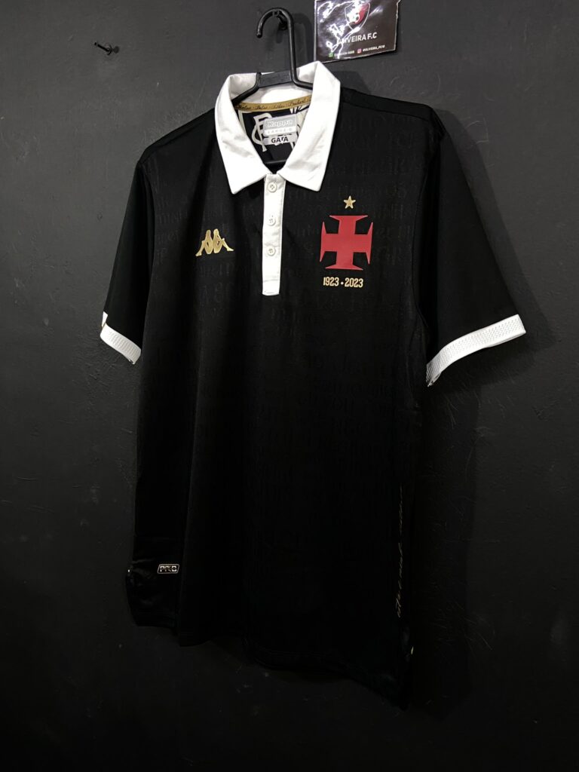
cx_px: 290
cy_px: 386
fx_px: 580
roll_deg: -0.6
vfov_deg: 67.3
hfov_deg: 53.1
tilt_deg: -4.7
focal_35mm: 26
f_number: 1.8
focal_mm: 4.25
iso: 400
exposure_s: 1/60
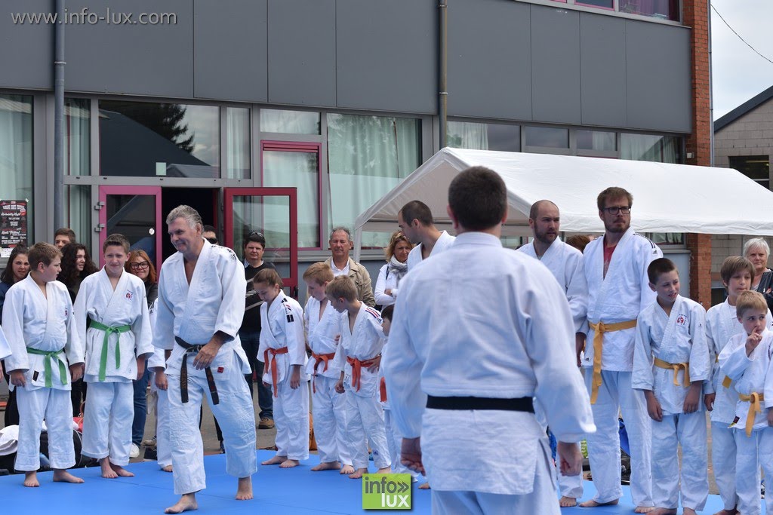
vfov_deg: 18.2
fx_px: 1611
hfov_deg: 27.0
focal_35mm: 75
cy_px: 258
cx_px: 386
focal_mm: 50
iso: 100
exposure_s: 1/500
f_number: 5.6
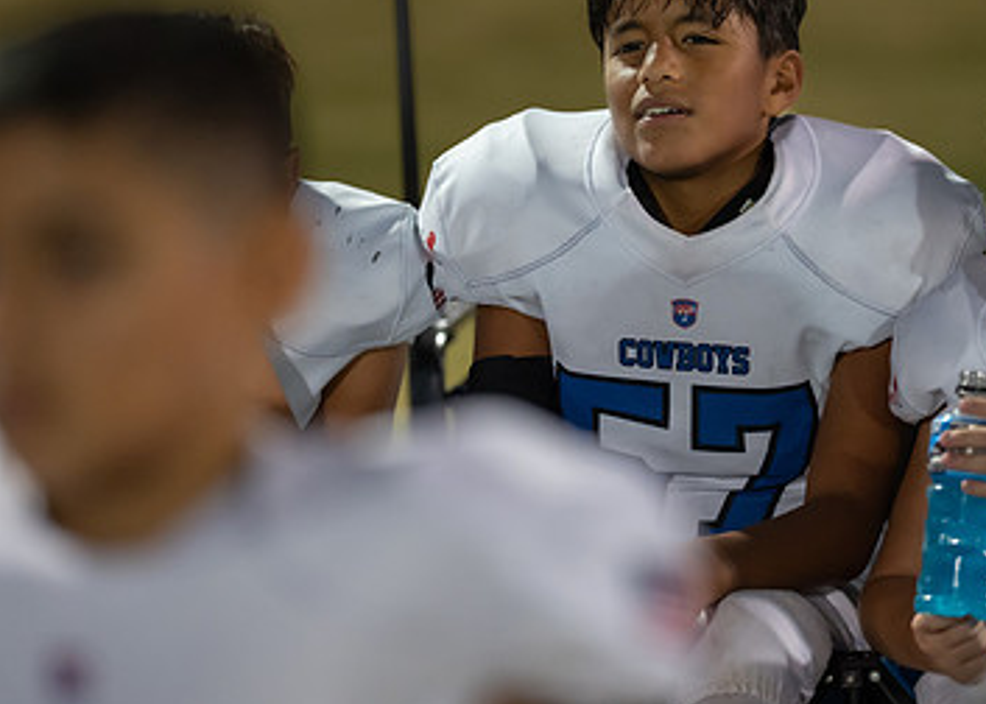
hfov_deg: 8.1
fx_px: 6999
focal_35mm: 250
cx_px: 691
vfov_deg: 5.8
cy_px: 207
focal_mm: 135
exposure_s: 1/400
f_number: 1.8
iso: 1600
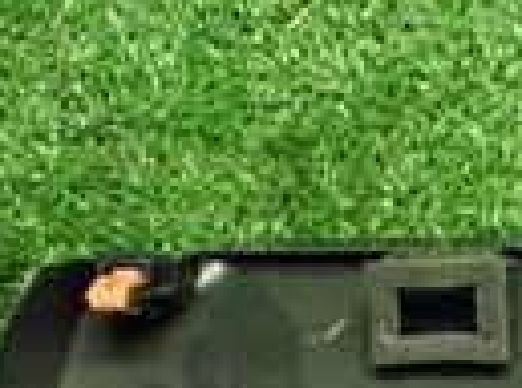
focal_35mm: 140
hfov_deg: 13.2
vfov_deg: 10.0
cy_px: 679
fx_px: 2105
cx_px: 813
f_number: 2.3
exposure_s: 1/100
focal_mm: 5.4
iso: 800
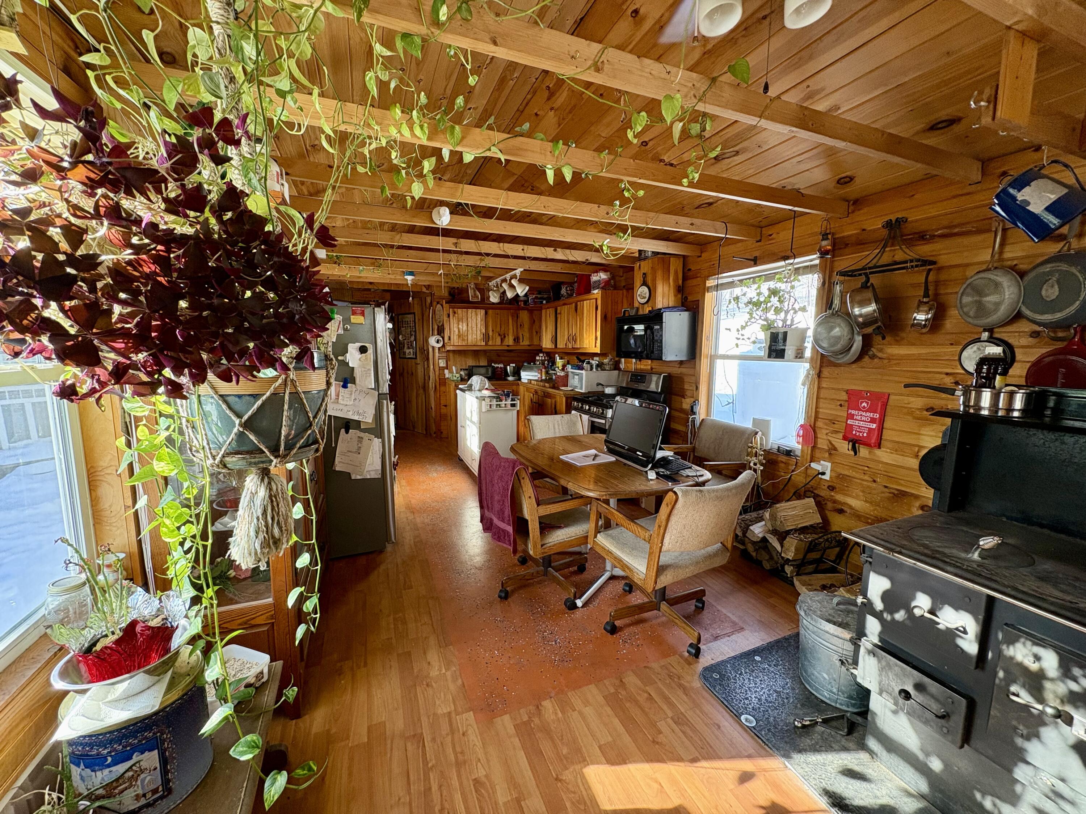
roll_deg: +2.3
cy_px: 407
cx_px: 543
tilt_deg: -7.5
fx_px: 439
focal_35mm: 14
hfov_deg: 102.1
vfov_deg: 85.7
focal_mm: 2.22
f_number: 2.2
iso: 200
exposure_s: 1/99
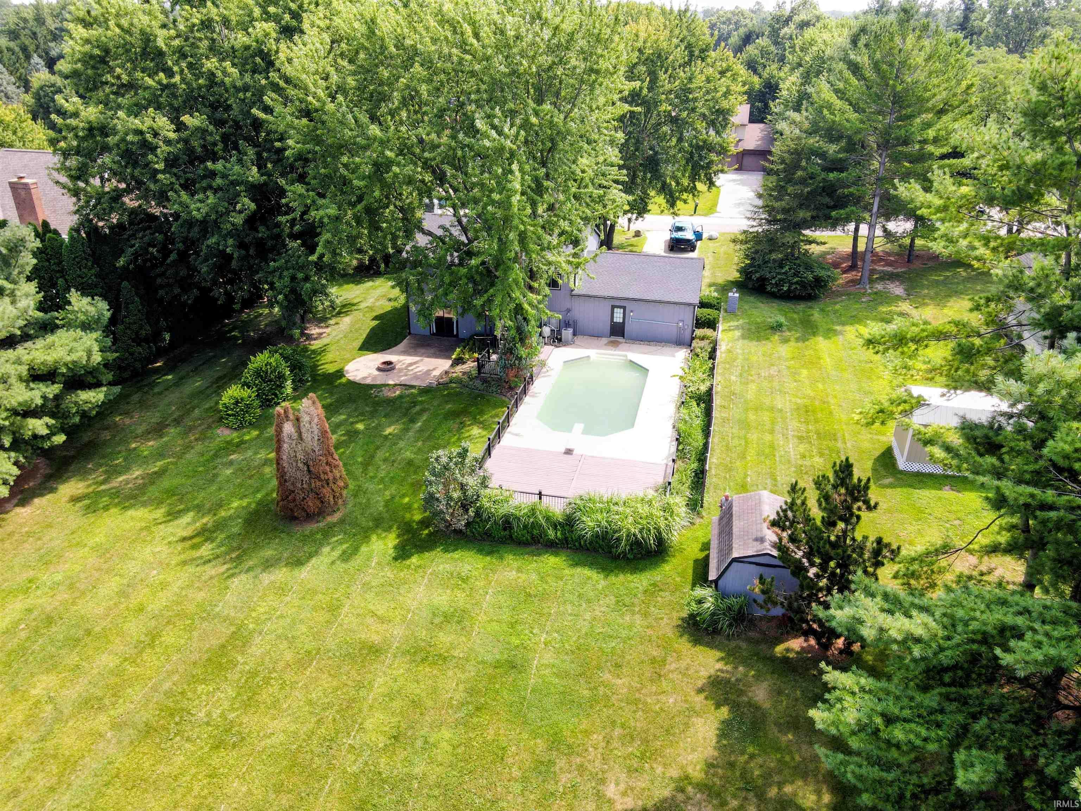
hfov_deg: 71.6
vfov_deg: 56.8
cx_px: 540
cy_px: 406
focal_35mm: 24
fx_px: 749
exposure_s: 1/180
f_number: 2.8
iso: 100
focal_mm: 4.5
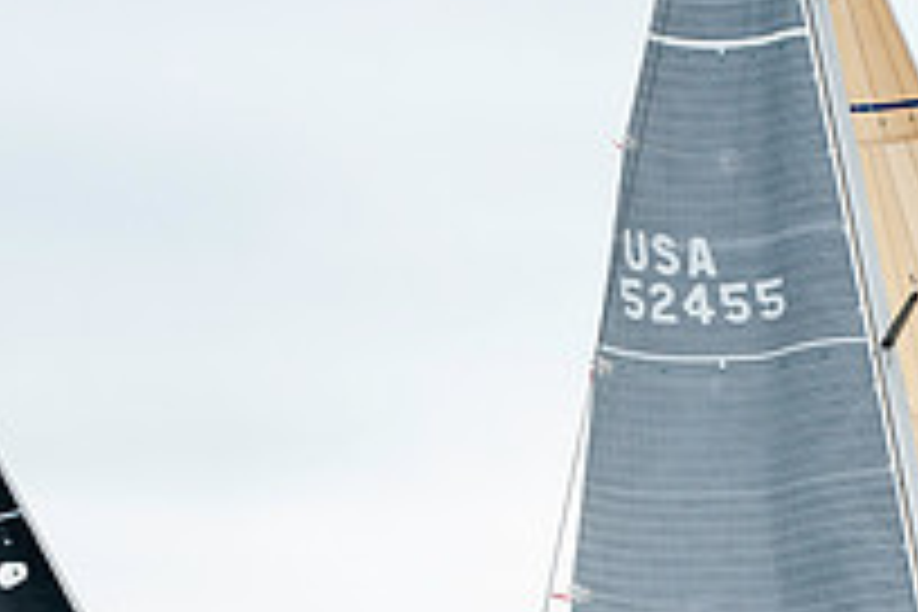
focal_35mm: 379
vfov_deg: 3.6
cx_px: 819
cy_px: 846
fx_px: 9664
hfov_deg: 5.4
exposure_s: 1/800
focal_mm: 130
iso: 250
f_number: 5
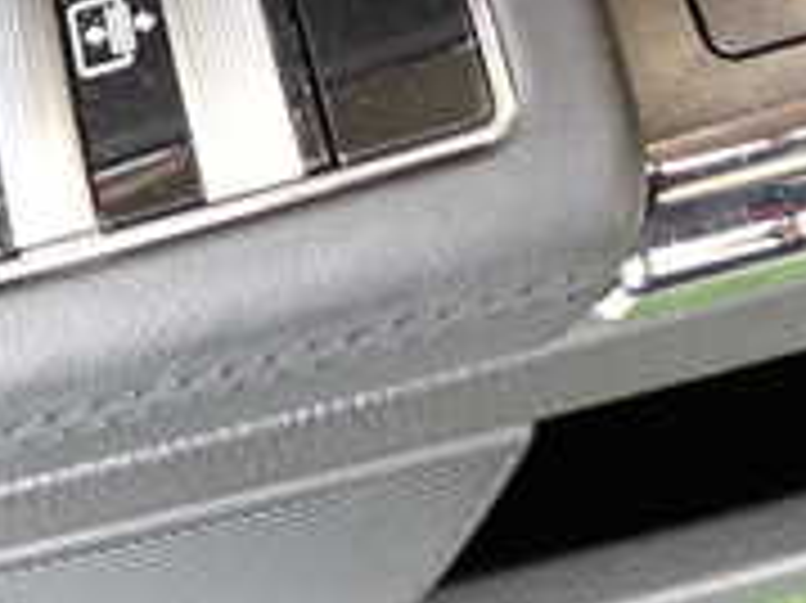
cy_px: -72
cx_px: 549
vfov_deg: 17.0
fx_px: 1955
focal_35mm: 84
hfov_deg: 23.2
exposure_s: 1/30
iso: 200
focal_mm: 4.5
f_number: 2
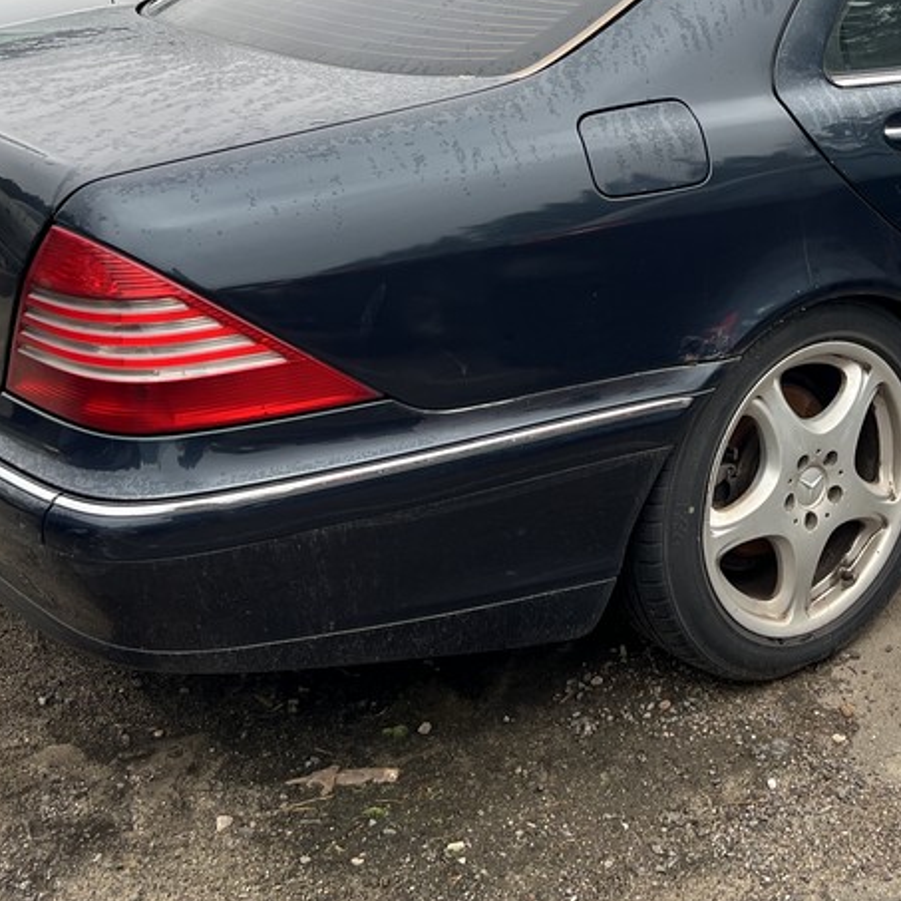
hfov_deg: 31.9
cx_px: 726
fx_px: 1531
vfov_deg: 31.8
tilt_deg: -14.3
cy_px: 163
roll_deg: +0.9
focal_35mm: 52
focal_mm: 5.7
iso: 50
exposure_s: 1/318
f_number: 1.5
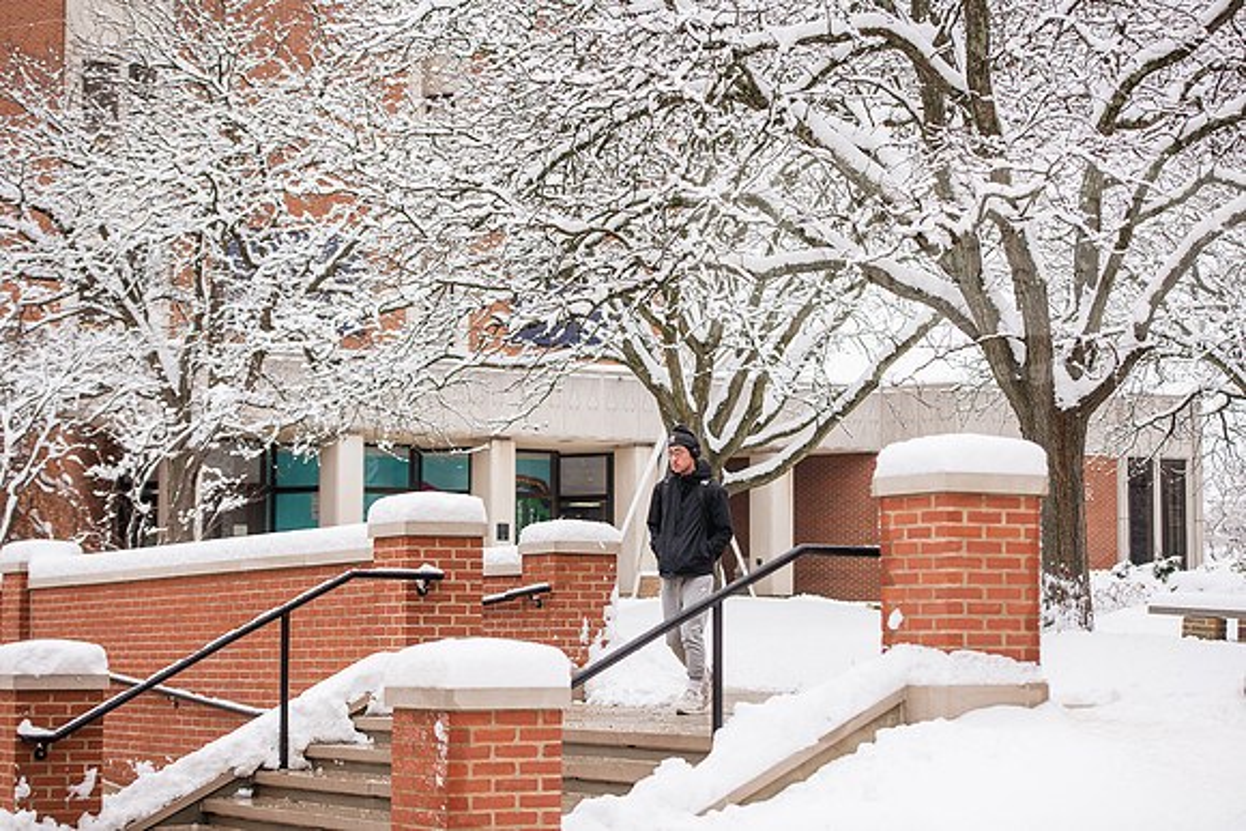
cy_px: 416
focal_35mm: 82
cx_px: 623
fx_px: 2839
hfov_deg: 24.8
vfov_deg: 16.7
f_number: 3.5
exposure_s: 1/400
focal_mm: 82
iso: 200
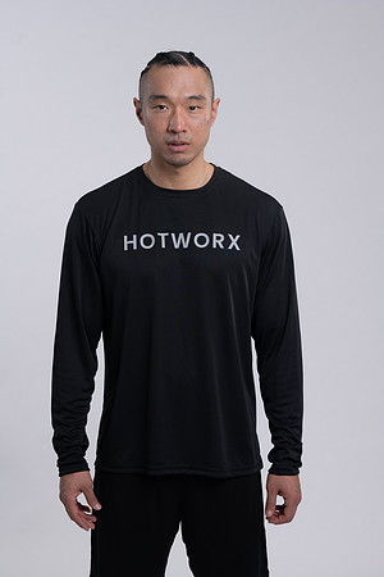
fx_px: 1360
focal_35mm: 85
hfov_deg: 16.1
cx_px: 192
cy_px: 288
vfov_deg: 23.9
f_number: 4
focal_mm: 85
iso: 125
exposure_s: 1/125
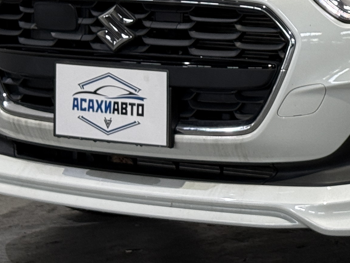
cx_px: 451
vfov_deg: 8.7
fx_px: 1688
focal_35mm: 167
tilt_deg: +0.7
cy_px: -97
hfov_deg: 11.5
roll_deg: -0.3
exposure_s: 1/60
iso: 64
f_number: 1.78
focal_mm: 6.76
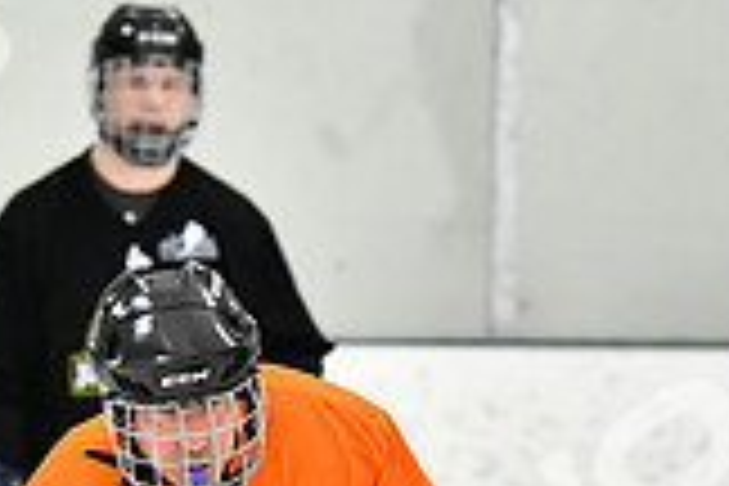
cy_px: 790
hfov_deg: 2.9
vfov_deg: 2.0
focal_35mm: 700
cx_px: 14
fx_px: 14174
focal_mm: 130
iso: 5000
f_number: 2.8
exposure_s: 1/1250
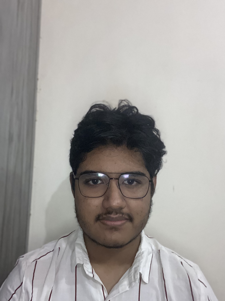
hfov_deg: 46.8
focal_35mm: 30
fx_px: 260
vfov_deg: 60.0
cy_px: 150
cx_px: 112
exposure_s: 1/33
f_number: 2.2
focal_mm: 2.71
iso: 640
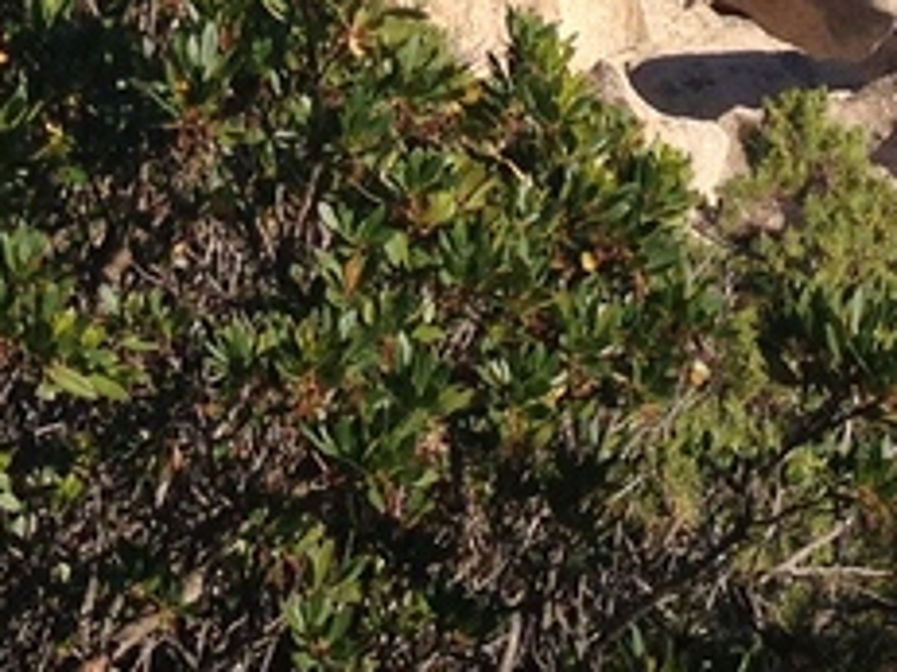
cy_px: -851
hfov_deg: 10.8
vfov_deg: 7.7
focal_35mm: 182
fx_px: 4714
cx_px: 12
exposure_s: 1/1727
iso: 64
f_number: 2.4
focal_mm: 4.28
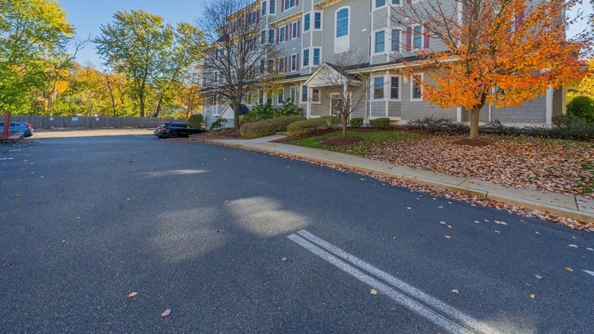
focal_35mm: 15
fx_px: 236
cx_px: 331
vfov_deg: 68.5
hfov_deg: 102.5
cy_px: 110
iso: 2000
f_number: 11
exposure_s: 1/800
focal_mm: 12
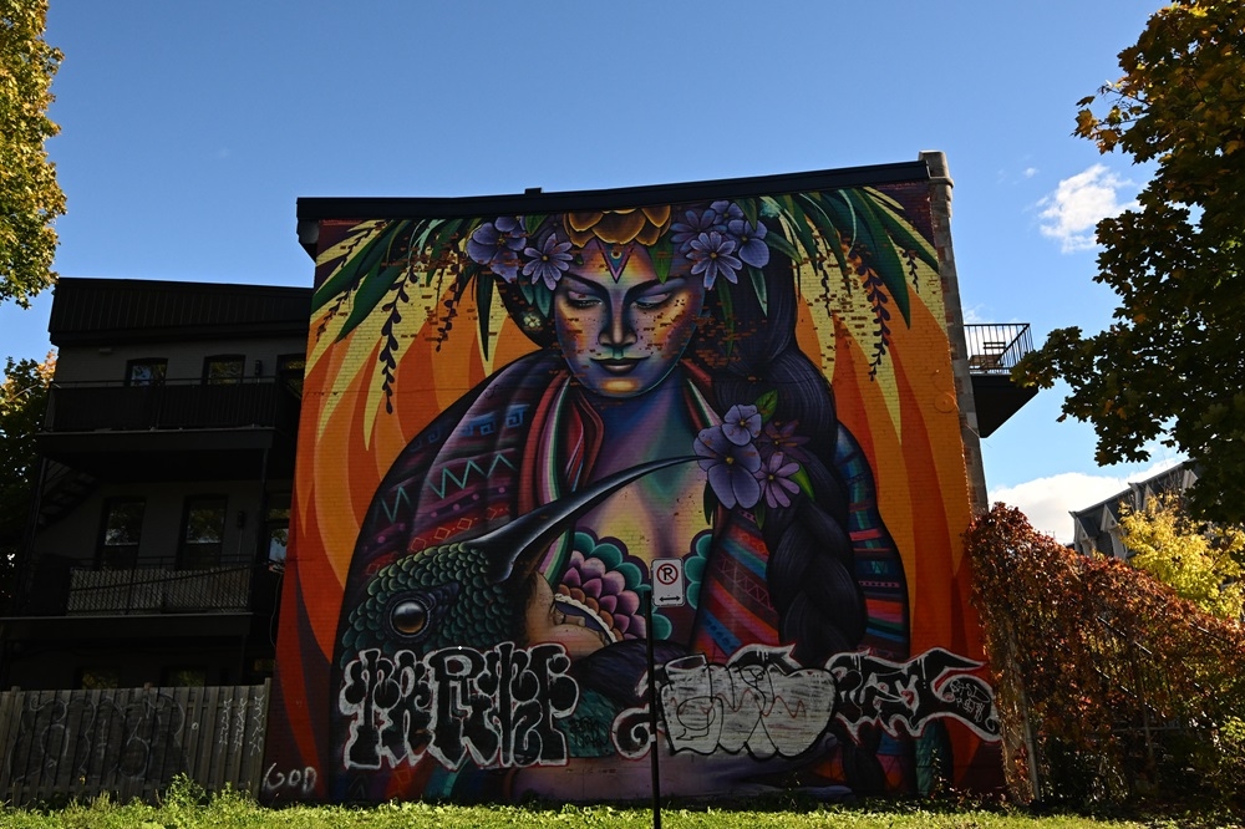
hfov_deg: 71.5
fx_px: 864
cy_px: 414
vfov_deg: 51.3
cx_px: 622
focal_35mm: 25
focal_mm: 17
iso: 800
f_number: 4
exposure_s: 1/6000
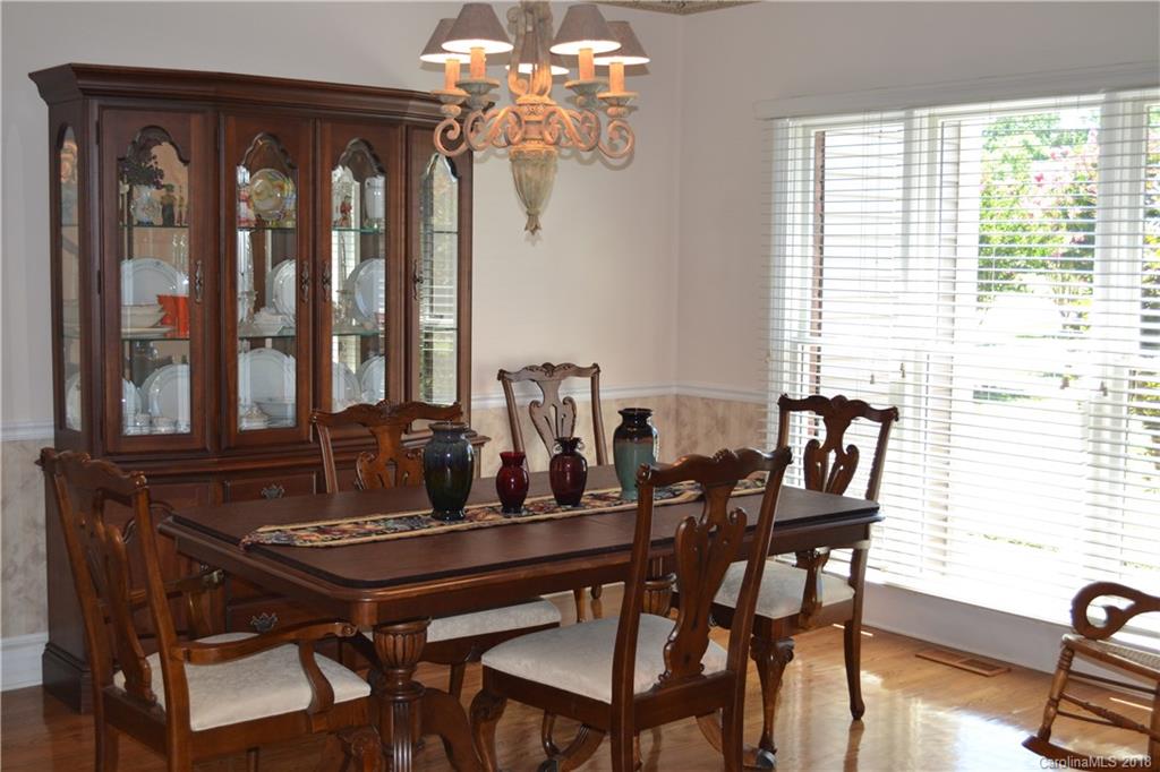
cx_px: 580
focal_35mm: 44
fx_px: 1401
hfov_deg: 45.0
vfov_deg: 30.8
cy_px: 386
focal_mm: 29
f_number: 4.5
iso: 450
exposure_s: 1/60
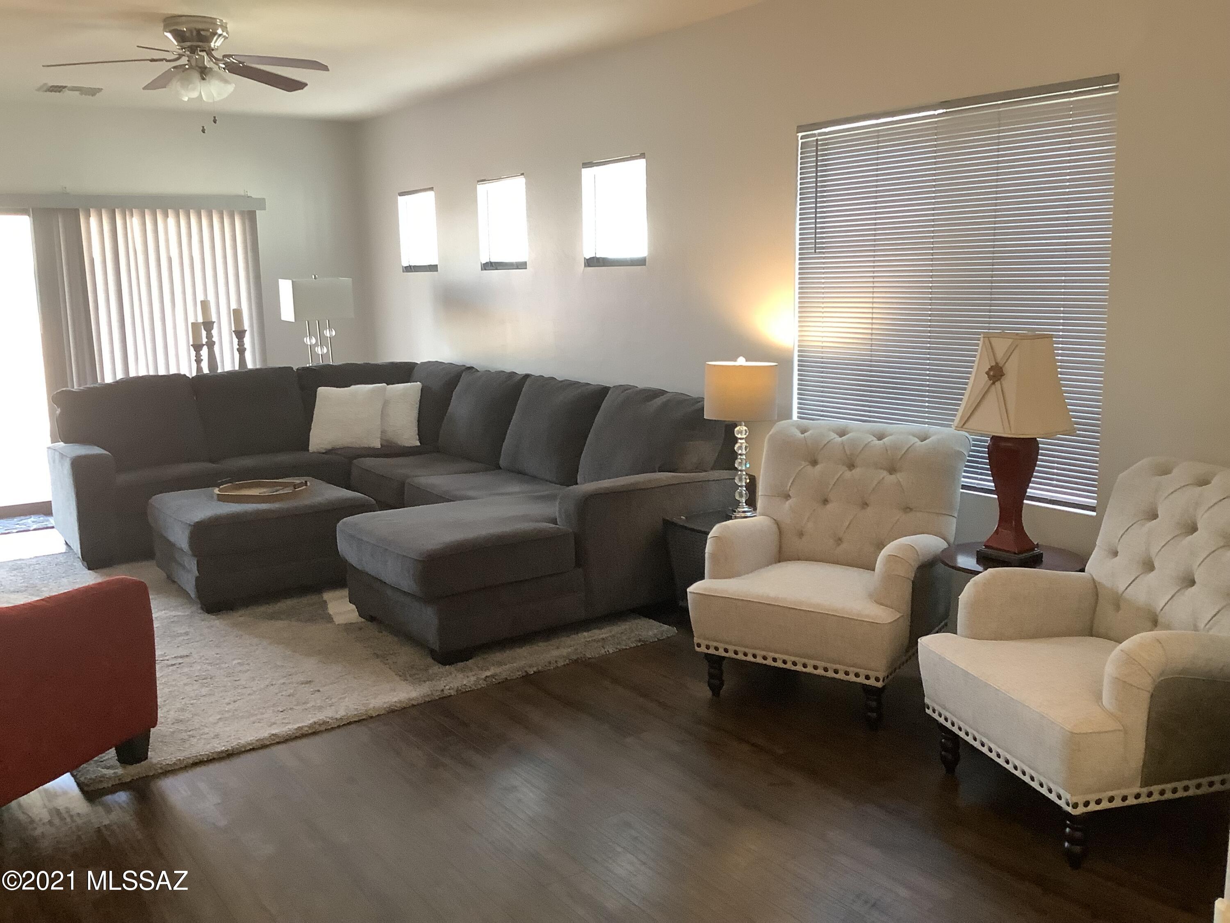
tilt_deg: -10.0
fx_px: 1102
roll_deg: +0.8
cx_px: 615
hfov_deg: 58.4
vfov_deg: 45.4
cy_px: 462
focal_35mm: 31
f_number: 2.4
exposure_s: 1/60
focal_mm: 3.3
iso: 200
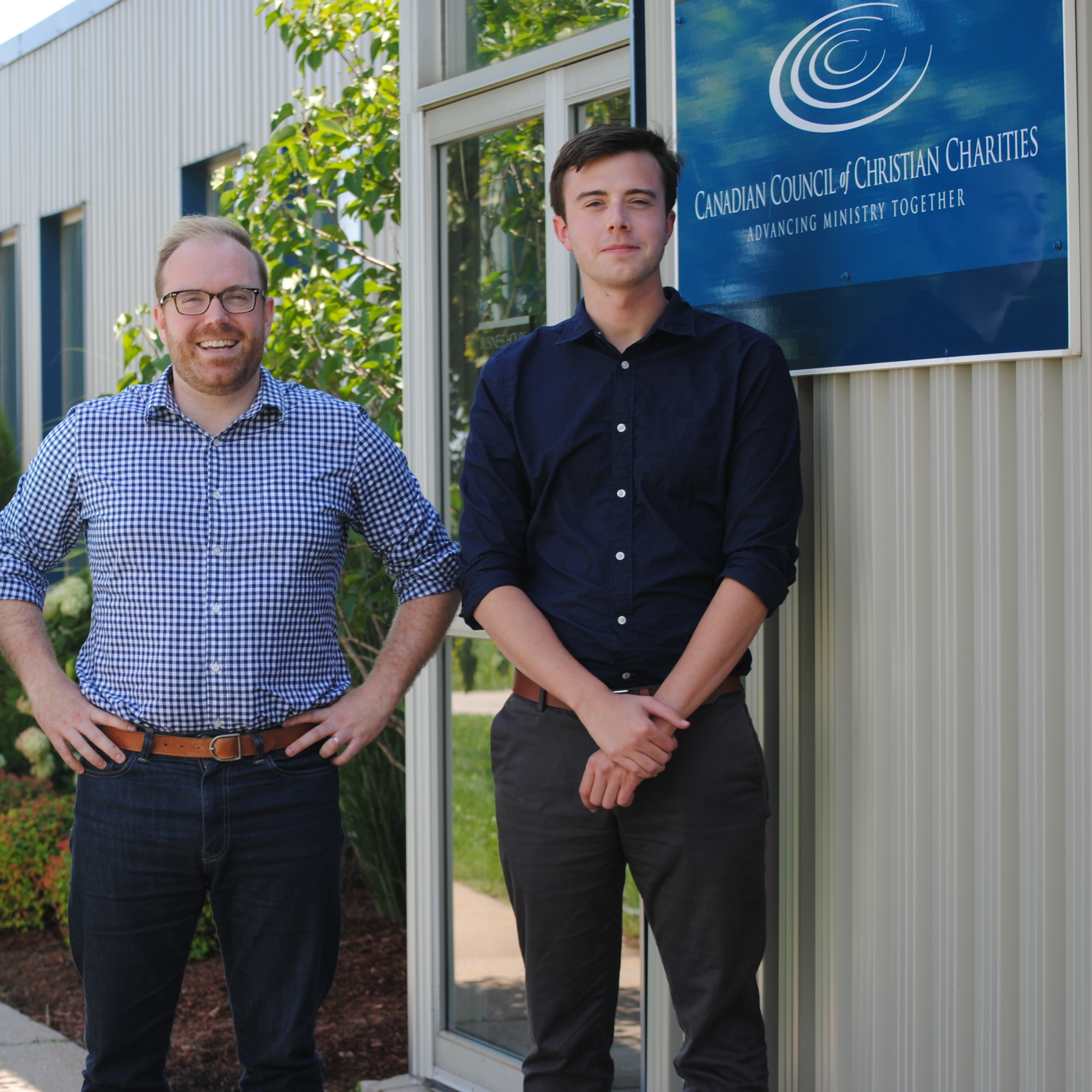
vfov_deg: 16.5
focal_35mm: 106
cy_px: 543
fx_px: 3770
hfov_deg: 16.4
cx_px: 325
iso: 100
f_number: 5.6
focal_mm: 55
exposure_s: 1/125
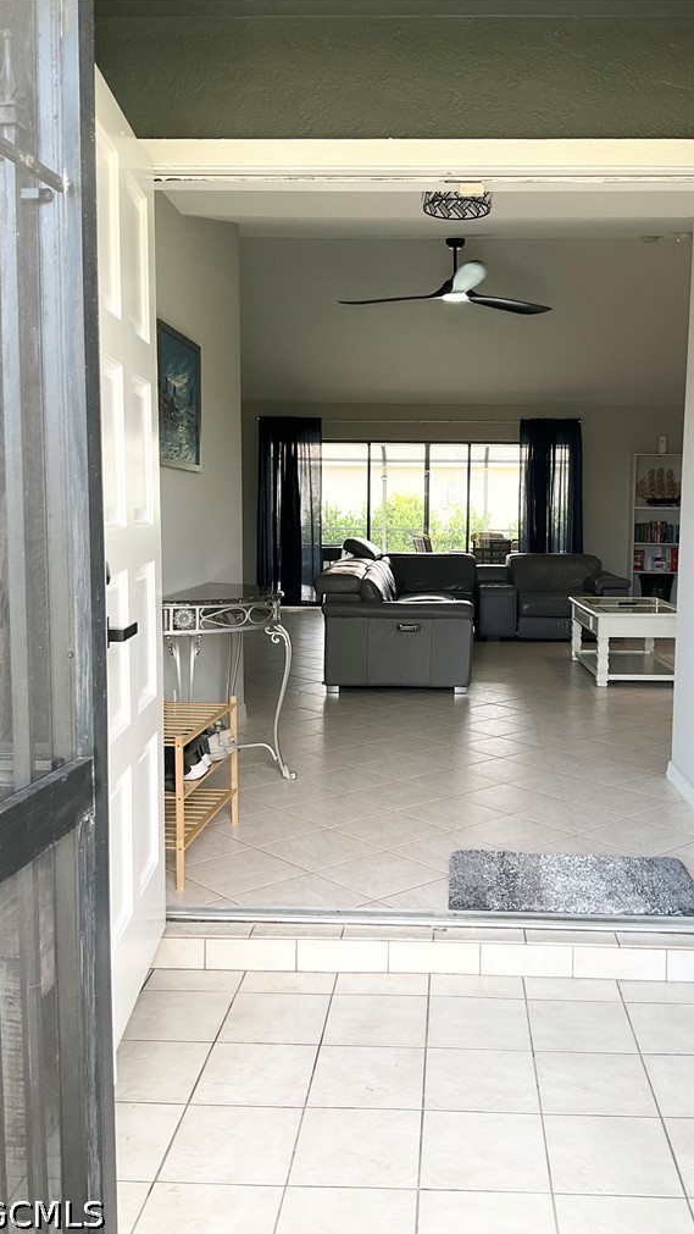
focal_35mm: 32
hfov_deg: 36.5
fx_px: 1046
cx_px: 420
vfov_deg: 61.0
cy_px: 618
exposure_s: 1/122
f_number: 1.8
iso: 40
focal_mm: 3
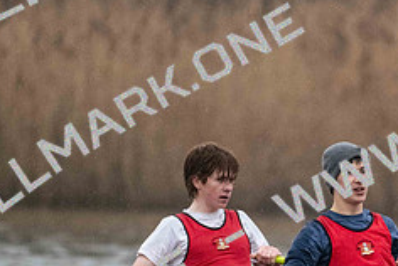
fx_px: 10870
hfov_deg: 2.1
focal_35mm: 982
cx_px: 481
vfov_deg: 1.4
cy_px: 228
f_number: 4.5
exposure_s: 1/1600
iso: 6400
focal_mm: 400
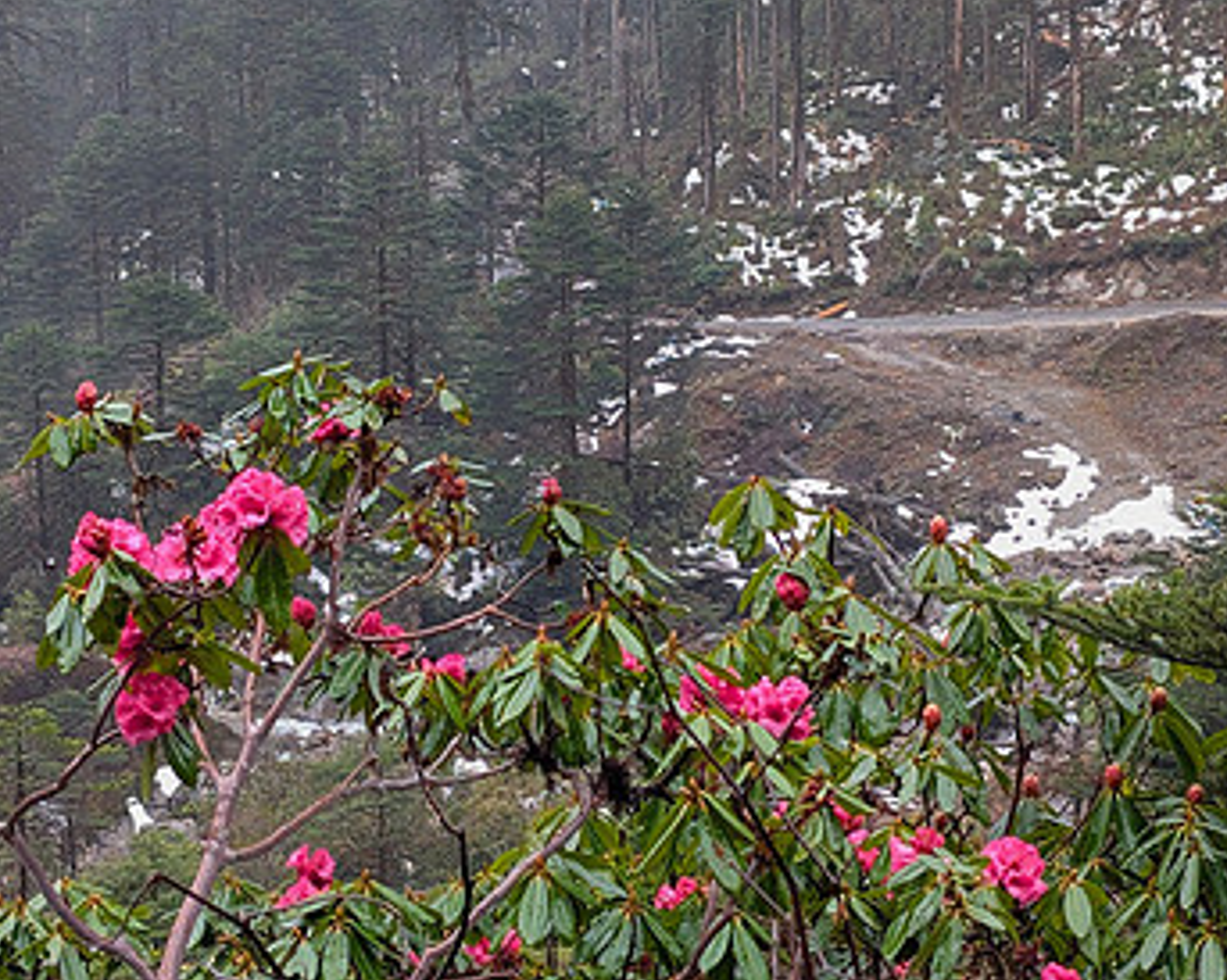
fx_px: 2940
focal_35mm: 81
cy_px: 513
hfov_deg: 23.5
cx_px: 483
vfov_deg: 18.9
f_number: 1.68
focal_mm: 6.9
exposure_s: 1/59.3
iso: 34
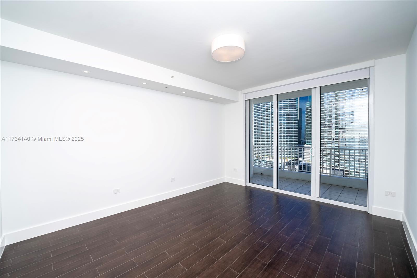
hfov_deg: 104.2
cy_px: 139
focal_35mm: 14
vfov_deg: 81.3
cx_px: 208
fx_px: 162
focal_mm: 14
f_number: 5.6
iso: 160
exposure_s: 1/250
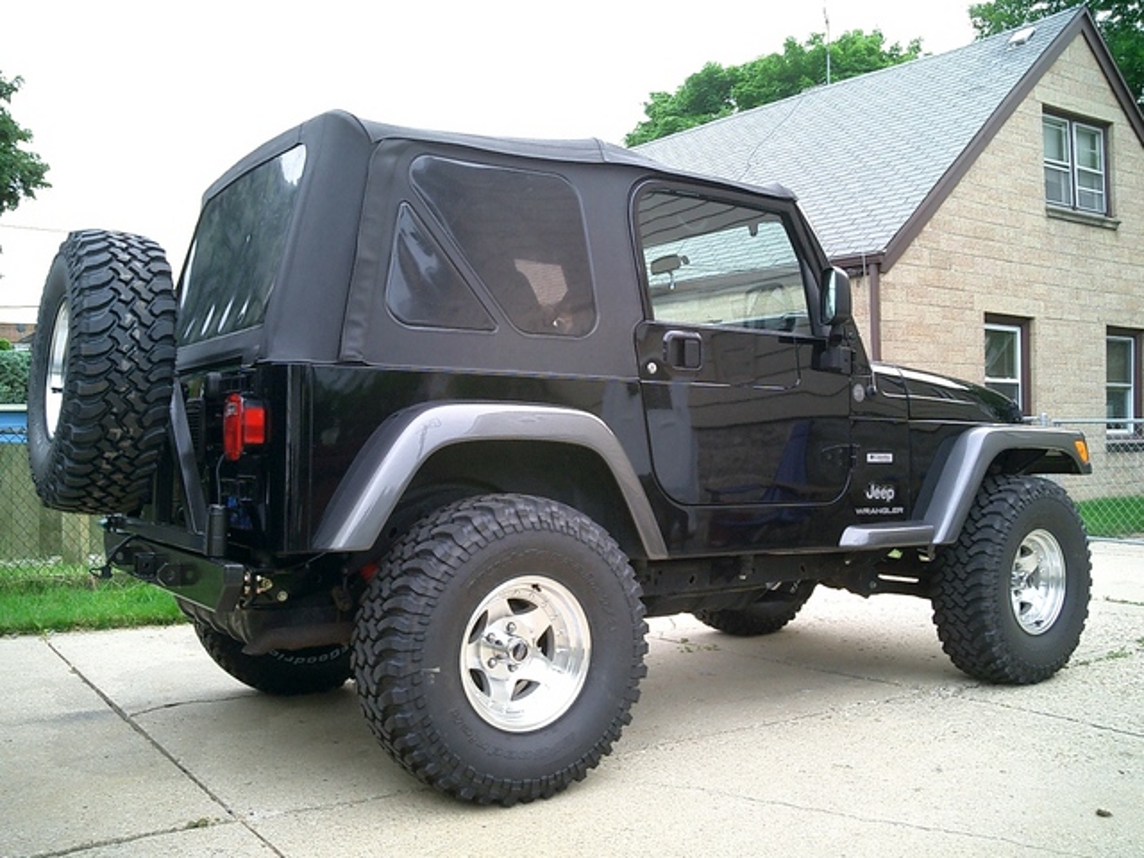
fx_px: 1157
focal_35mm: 35
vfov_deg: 40.7
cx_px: 572
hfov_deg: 52.6
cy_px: 429
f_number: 4.2
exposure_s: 1/50
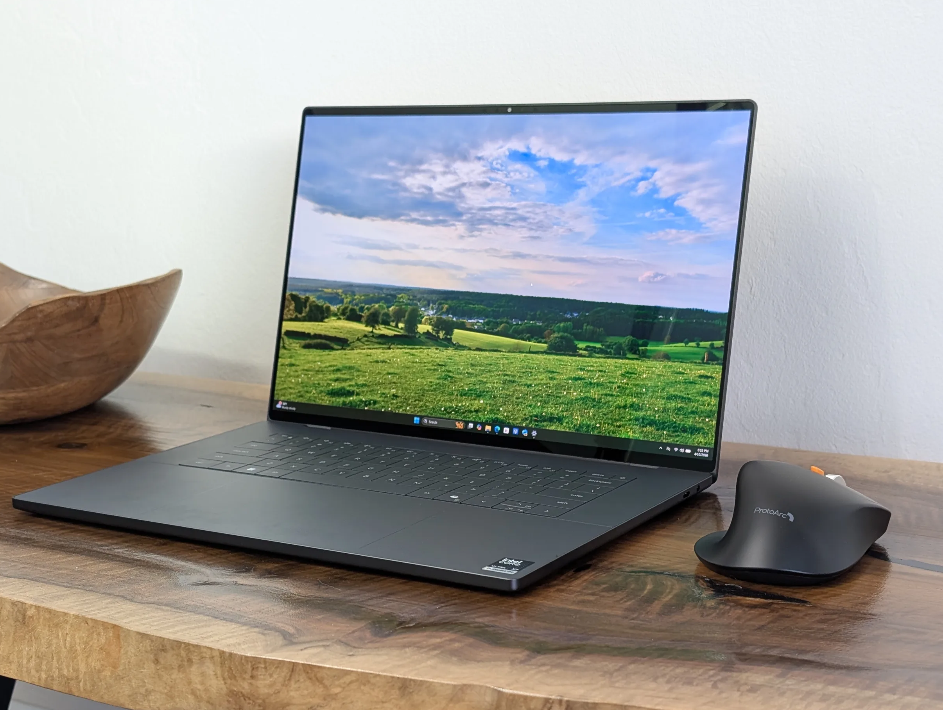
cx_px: 466
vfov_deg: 28.1
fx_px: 1419
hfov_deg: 36.8
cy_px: 365
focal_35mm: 52
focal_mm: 6.9
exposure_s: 1/24
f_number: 1.68
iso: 62
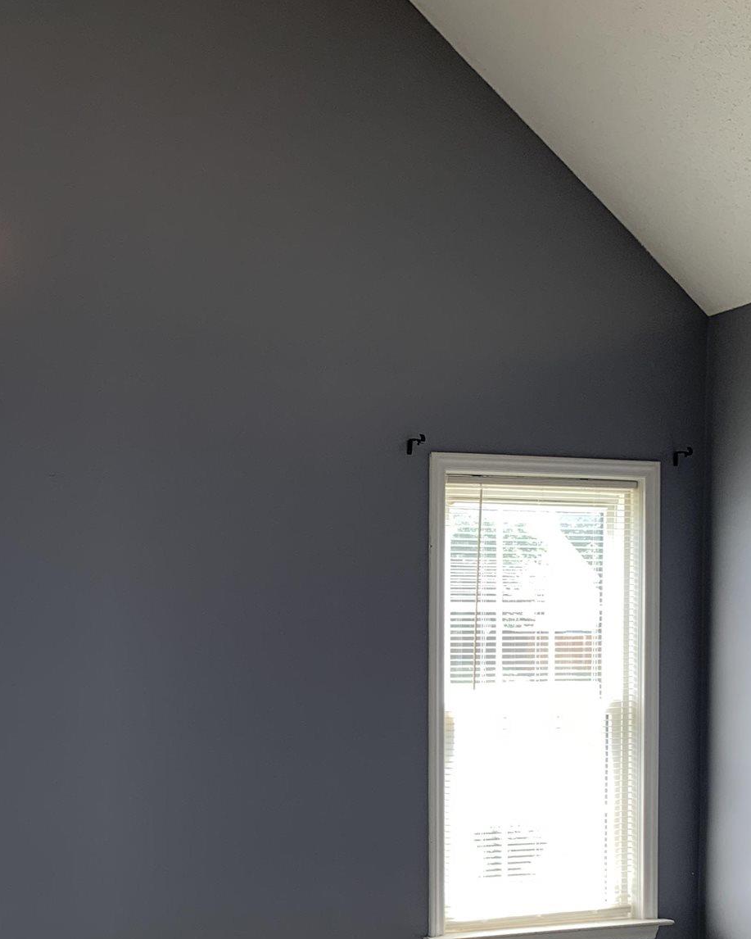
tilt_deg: -2.0
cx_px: 221
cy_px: 733
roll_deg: +0.9
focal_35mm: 51
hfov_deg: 29.4
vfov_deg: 35.6
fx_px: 1417
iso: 40
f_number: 1.8
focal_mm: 4.25
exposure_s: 1/120
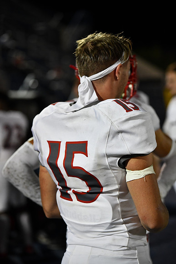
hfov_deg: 14.0
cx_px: 88
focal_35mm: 98
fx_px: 718
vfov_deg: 20.8
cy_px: 132
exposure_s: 1/1250
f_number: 2.8
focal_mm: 98
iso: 4000
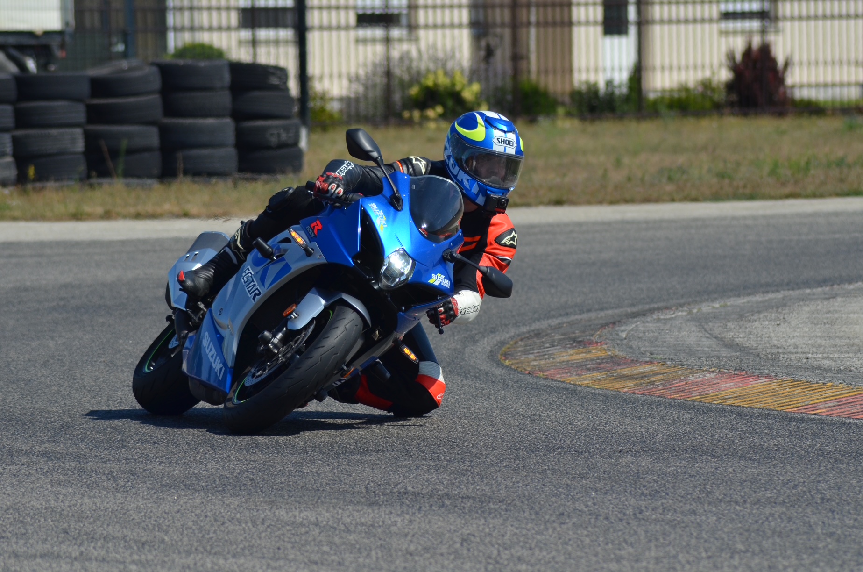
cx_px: 432
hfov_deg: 6.0
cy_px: 286
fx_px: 8253
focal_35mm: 345
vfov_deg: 4.0
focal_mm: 230
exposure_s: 1/2000
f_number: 8
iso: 360
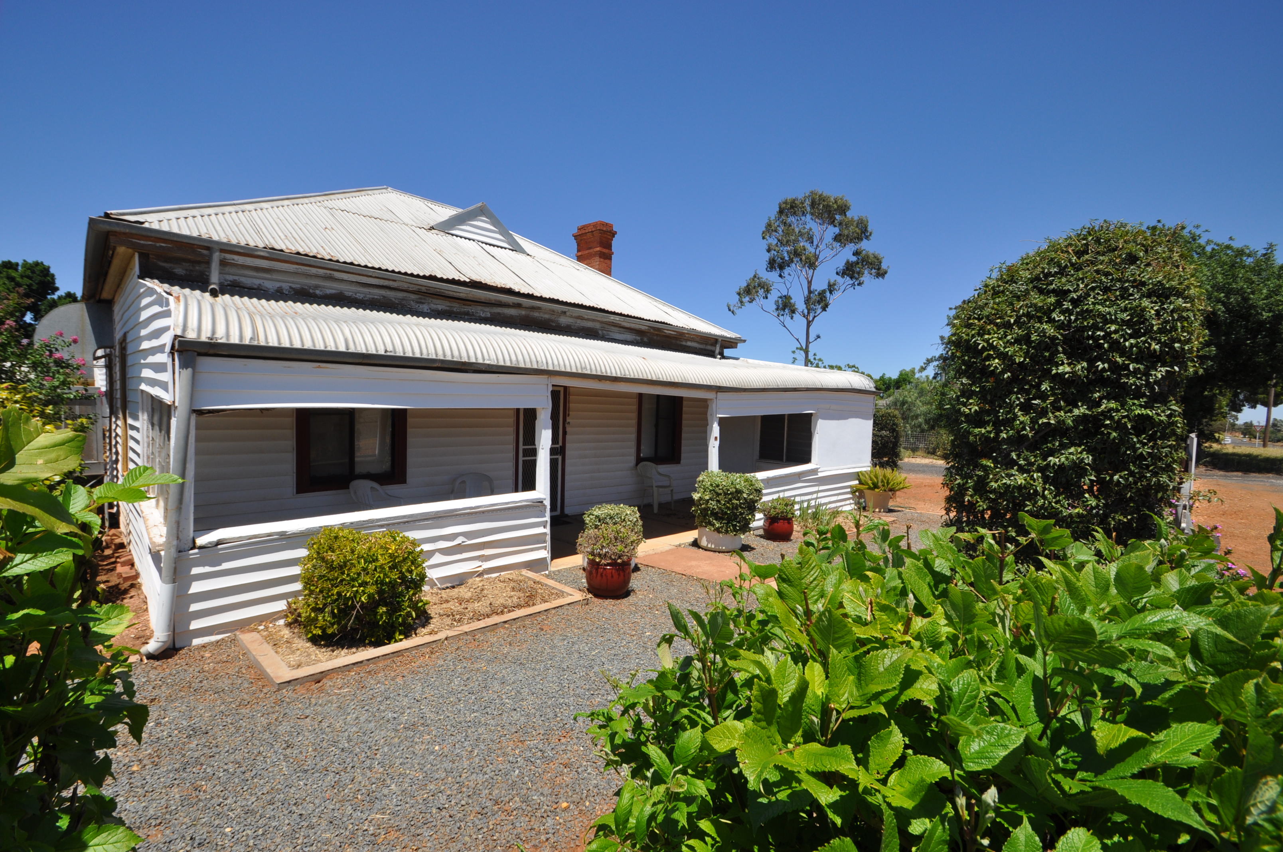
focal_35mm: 15
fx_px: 534
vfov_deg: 77.2
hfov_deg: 100.5
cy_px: 426
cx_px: 642
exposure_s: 1/400
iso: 200
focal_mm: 10
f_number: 10
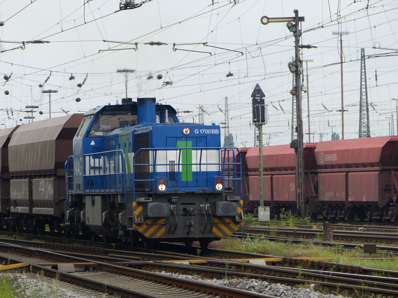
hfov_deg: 8.8
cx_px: 199
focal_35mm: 225
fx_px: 2587
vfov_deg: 6.6
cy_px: 149
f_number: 2.8
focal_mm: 40.4
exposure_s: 1/500
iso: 125
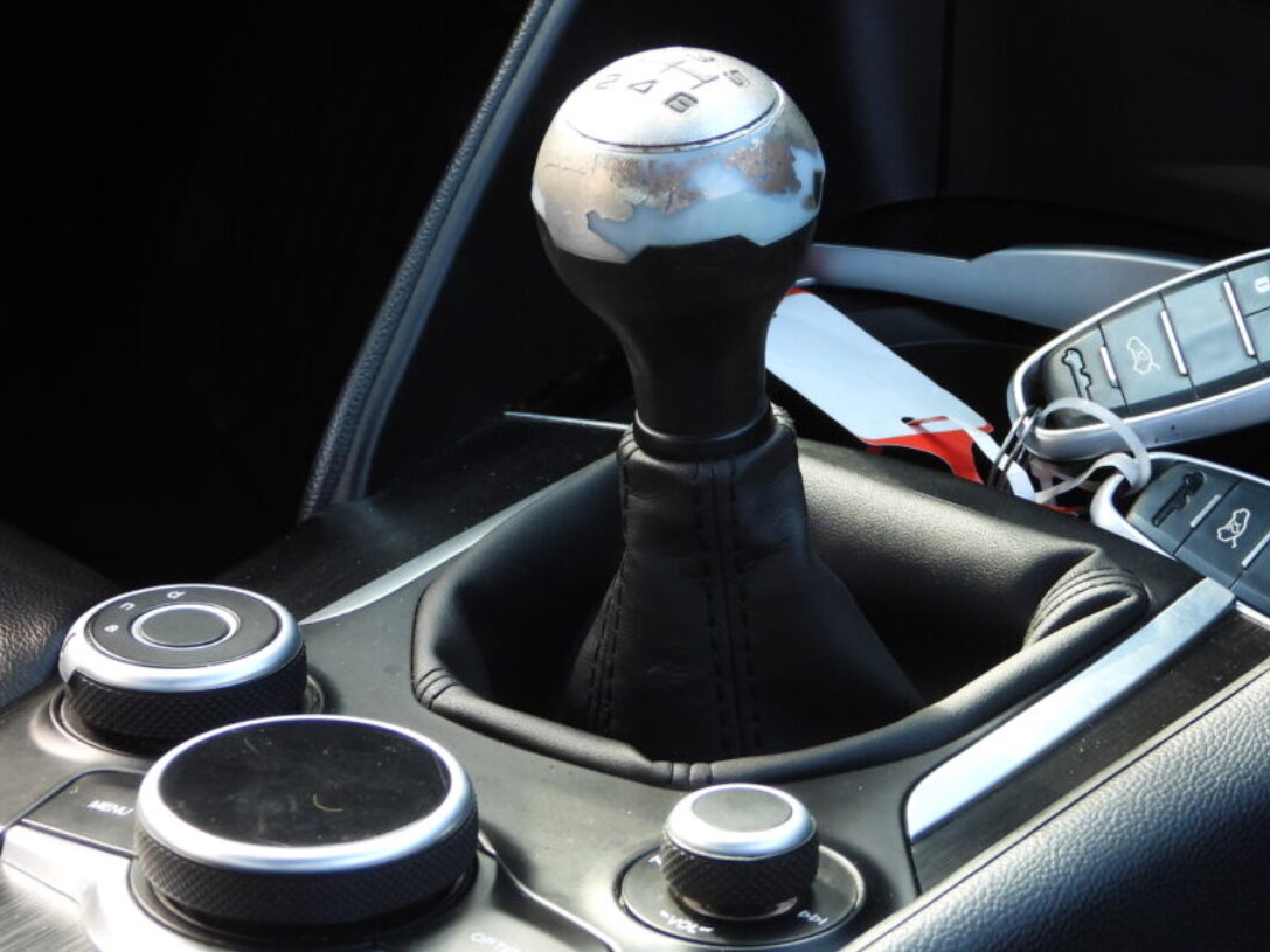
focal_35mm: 199
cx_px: 569
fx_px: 7300
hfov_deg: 9.9
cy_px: 531
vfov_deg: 7.5
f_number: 4
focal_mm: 24.3
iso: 160
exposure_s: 1/60
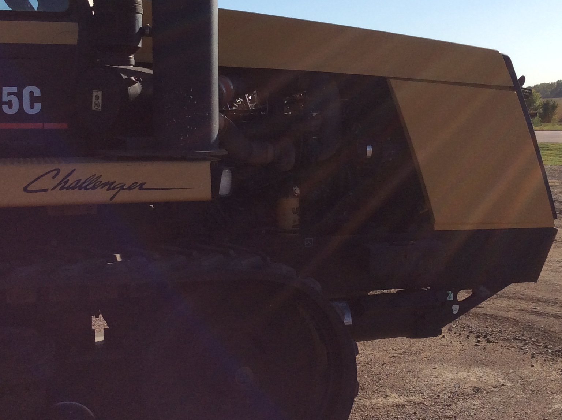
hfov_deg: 35.6
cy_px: 173
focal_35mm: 54
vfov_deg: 26.9
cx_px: 275
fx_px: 875
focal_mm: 3.3
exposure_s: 1/1972
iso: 32
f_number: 2.4
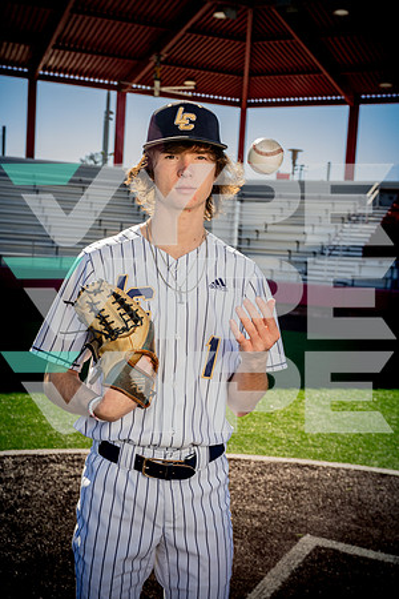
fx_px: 765
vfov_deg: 42.7
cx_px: 200
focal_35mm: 46
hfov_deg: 29.2
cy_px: 300
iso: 250
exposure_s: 1/250
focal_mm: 46
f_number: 7.1
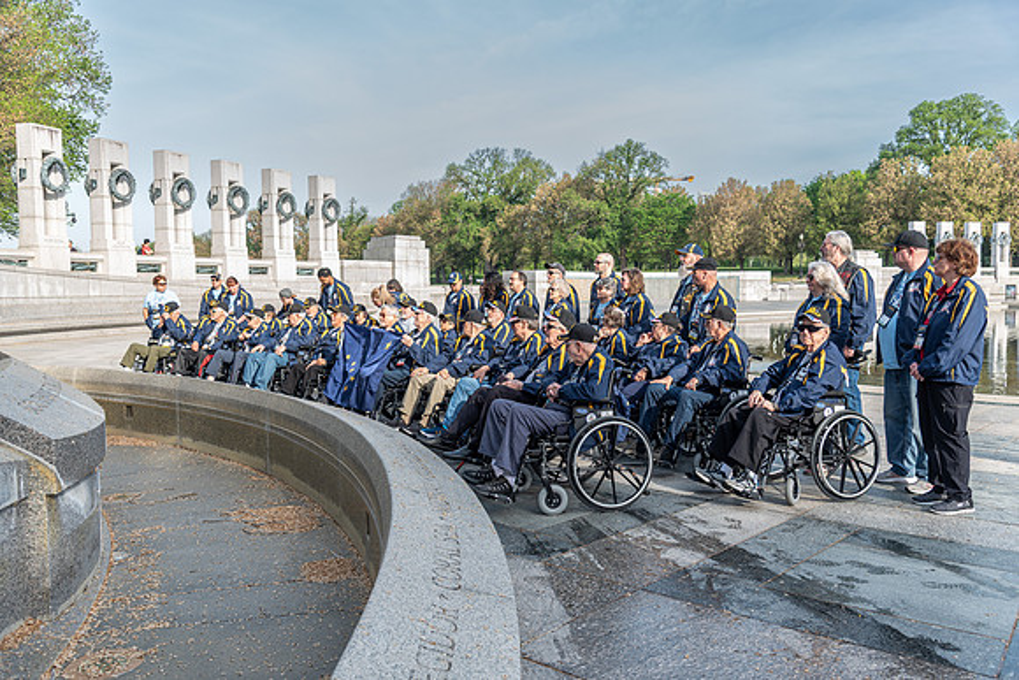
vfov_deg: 43.6
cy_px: 340
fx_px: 849
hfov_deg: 61.9
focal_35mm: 30
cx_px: 510
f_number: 5
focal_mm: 30
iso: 100
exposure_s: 1/125
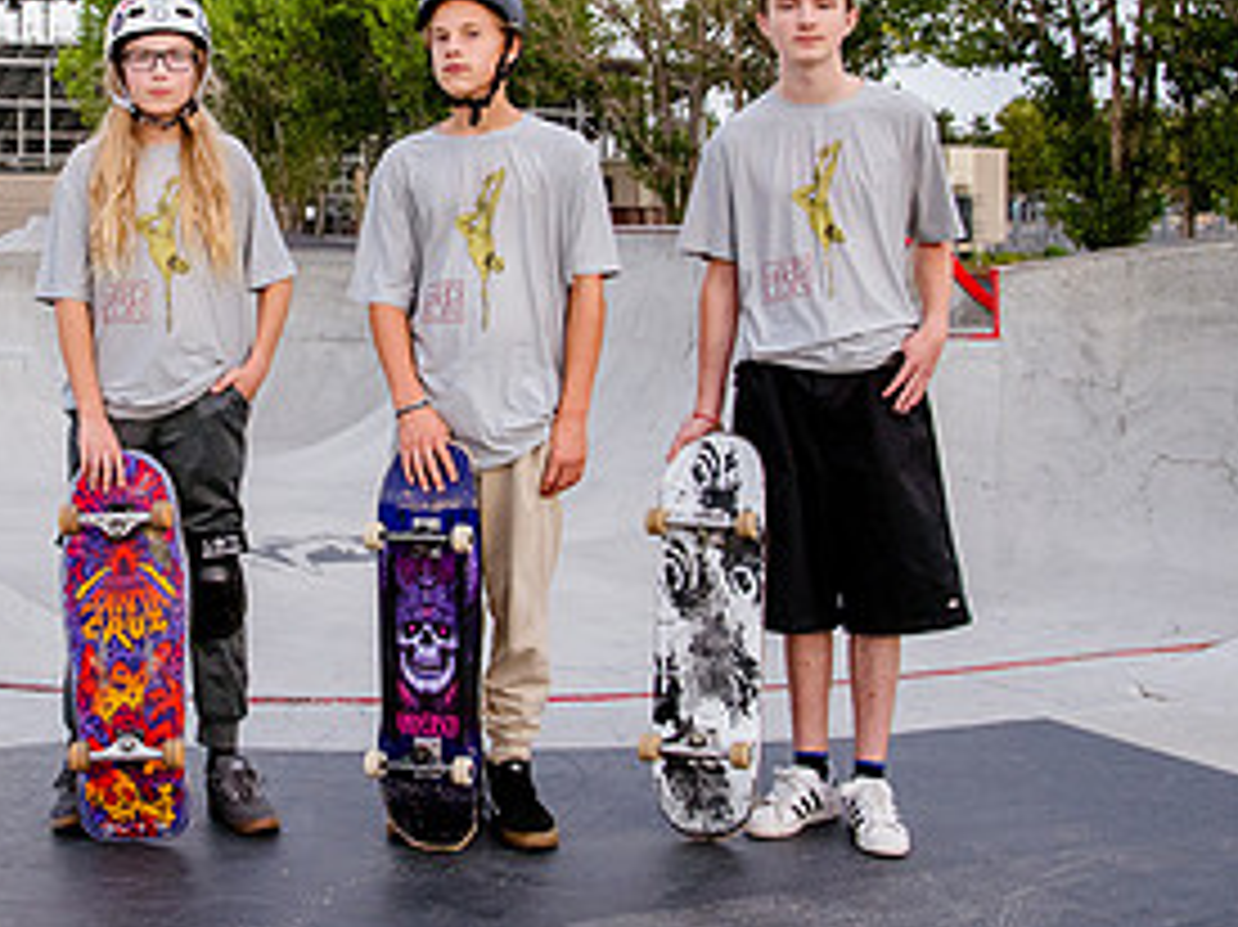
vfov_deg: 22.1
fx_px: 2359
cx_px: 203
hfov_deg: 28.6
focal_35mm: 66
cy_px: 270
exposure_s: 1/400
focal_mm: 32
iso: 2500
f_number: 9
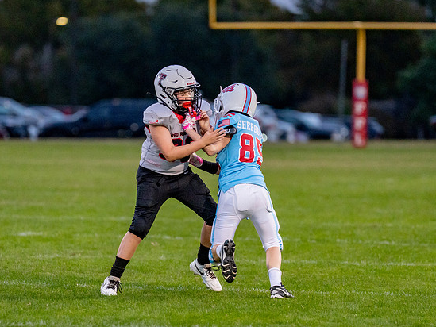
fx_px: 4510
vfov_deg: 4.2
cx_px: 189
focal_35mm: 358
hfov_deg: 5.5
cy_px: 185
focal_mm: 200
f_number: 2.8
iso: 2000
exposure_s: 1/1000
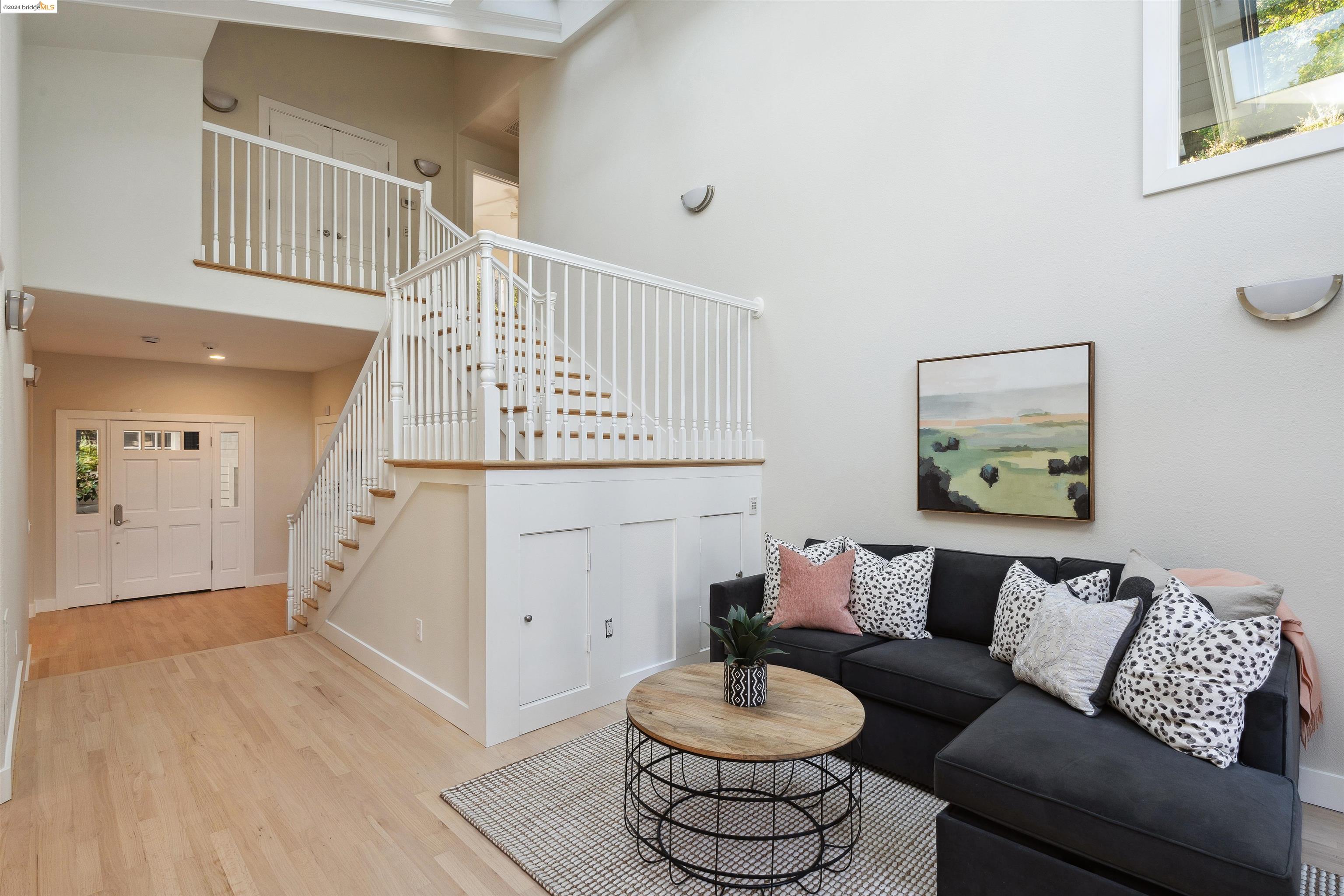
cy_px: 448
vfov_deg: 70.4
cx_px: 672
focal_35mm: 17
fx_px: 635
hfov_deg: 93.3
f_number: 11
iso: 200
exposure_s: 1/8
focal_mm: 17
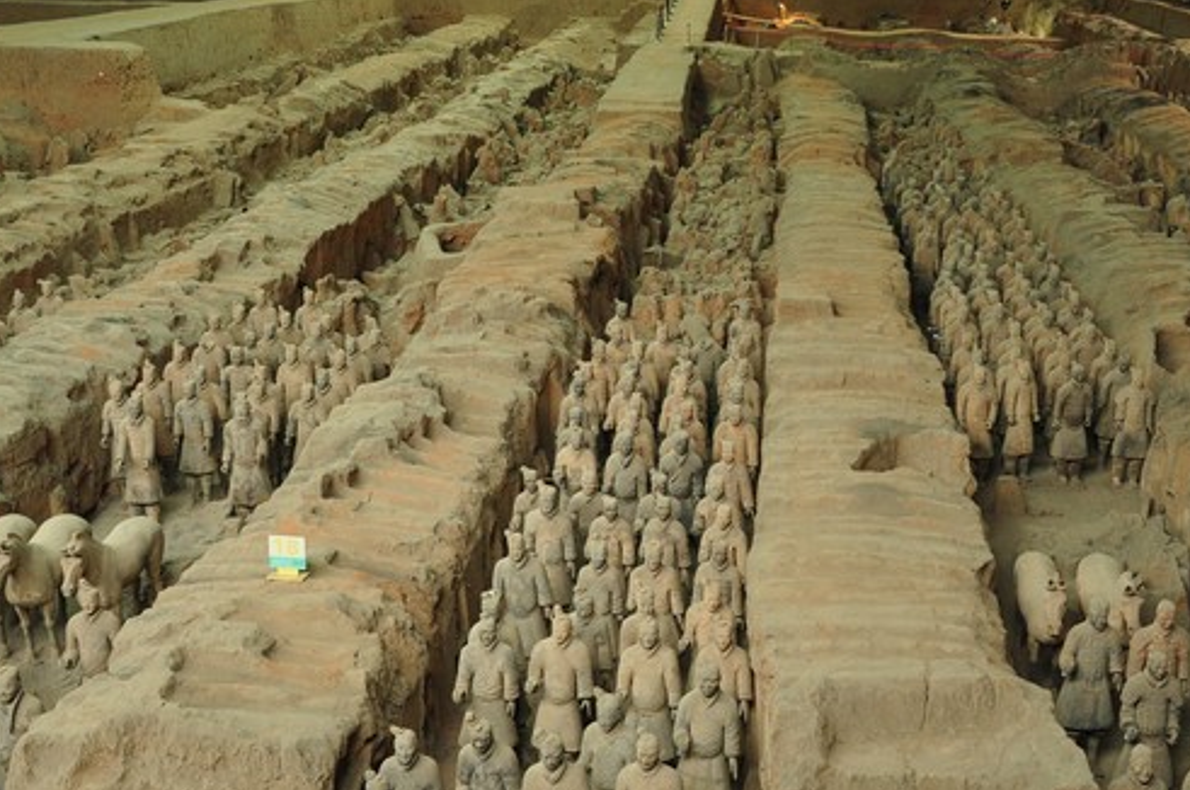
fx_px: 1552
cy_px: 321
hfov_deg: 41.5
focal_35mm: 47
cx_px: 776
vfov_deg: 28.5
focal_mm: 22
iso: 500
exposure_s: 1/40
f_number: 3.8
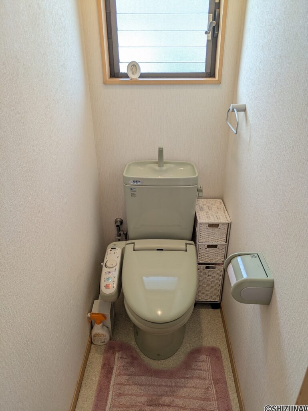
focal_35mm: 25
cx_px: 154
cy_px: 206
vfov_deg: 69.4
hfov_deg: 54.9
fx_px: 296
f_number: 1.89
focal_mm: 5.43
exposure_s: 1/120
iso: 82
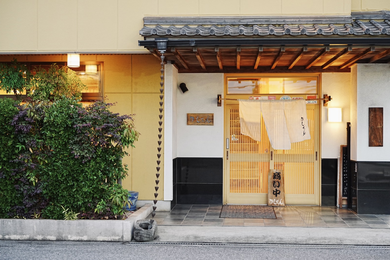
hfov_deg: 36.8
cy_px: 130
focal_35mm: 54
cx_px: 195
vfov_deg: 25.1
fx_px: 585
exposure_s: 1/60
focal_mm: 54
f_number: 2.8
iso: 1250
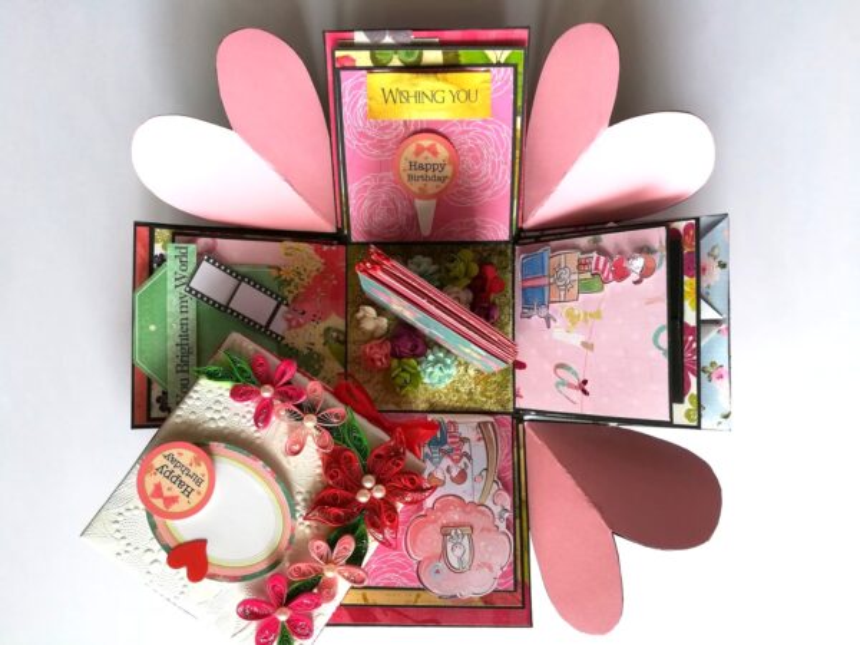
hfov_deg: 67.3
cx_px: 430
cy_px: 322
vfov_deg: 53.1
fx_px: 646
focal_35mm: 26
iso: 100
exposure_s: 1/120
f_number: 2.2
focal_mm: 3.83
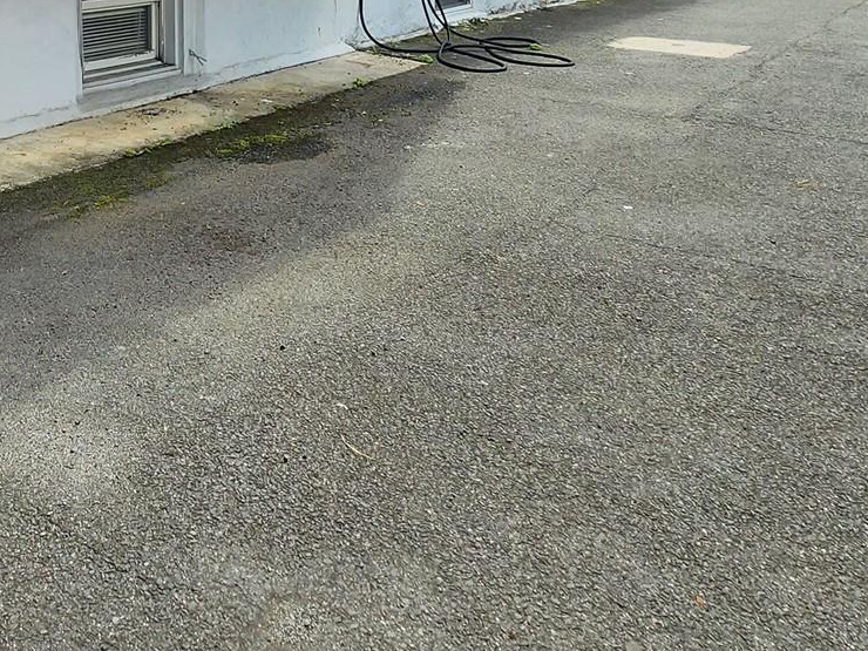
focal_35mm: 36
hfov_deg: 46.0
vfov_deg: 32.8
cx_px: 72
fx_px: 903
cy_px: -124
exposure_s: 1/859
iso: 50
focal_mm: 2.2
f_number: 2.2
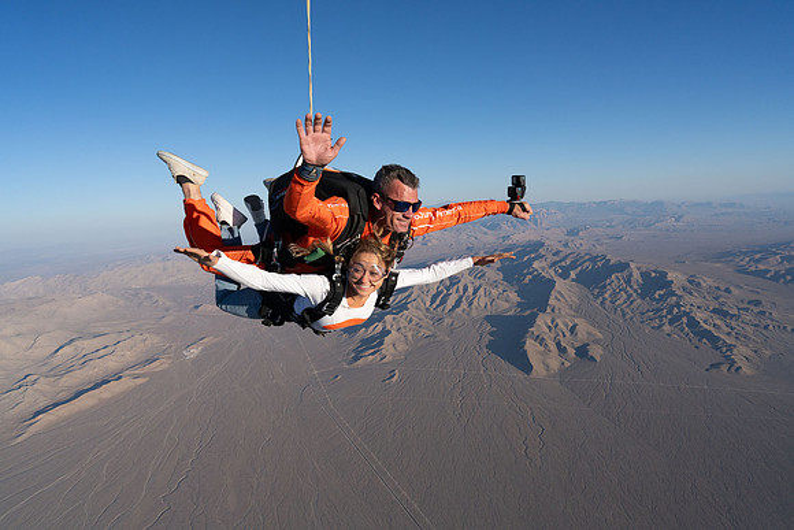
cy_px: 265
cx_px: 397
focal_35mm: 24
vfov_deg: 53.2
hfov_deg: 73.7
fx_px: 529
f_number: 9
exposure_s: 1/2000
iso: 800
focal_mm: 24
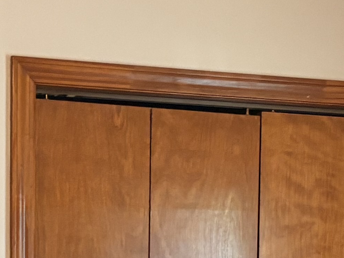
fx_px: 1501
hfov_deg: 13.1
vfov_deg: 9.4
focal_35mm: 151
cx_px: 156
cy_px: 462
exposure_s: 1/40
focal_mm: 5.96
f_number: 1.6
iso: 320
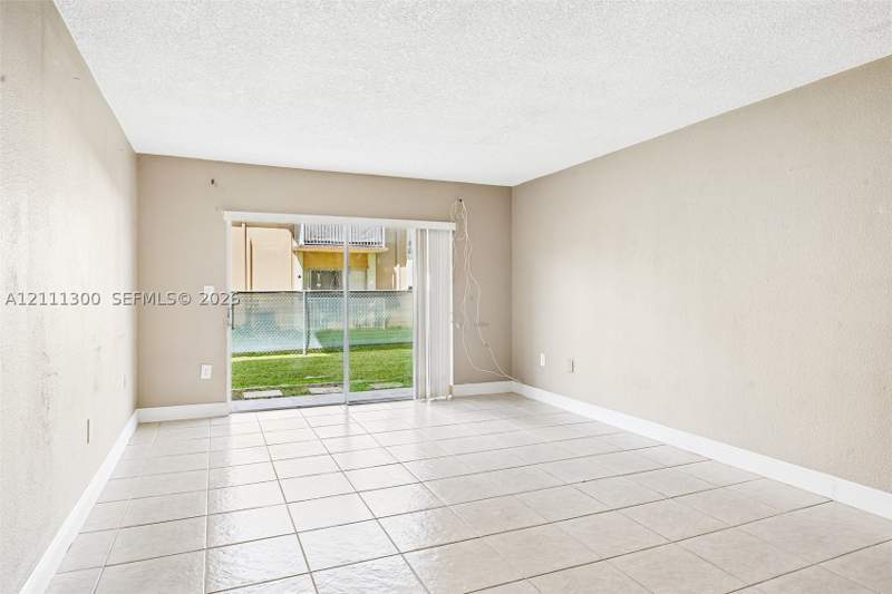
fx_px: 545
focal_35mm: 22
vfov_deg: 57.2
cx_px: 446
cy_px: 297
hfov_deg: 78.6
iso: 100
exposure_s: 1/30
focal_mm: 22
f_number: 8
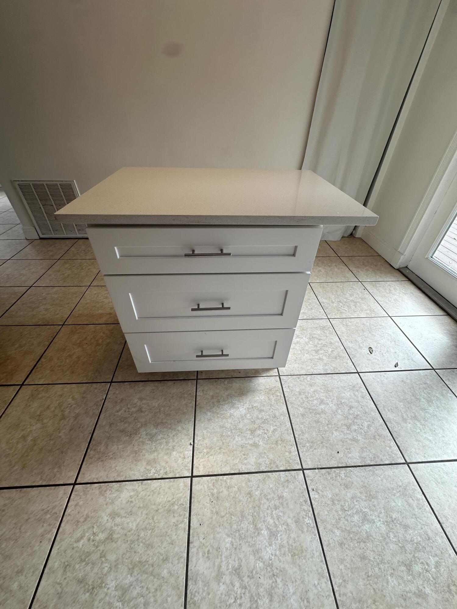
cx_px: 228
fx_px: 246
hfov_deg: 85.7
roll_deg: -0.8
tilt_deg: -38.4
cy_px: 304
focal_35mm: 14
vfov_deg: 102.1
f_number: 2.2
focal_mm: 2.22
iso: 50
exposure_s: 1/120
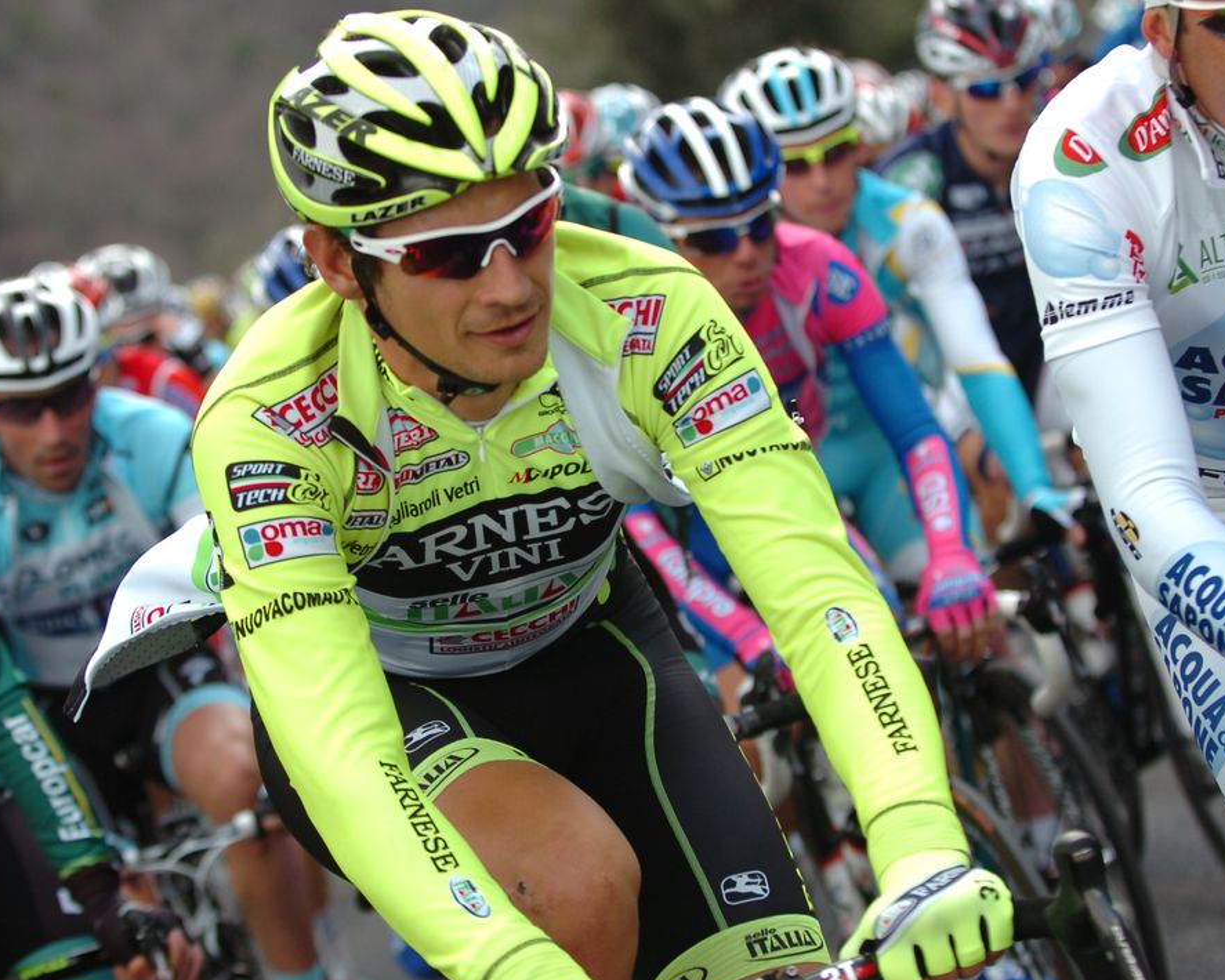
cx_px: 526
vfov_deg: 11.6
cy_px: 504
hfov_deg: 14.5
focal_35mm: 133
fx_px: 4823
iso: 400
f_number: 2.8
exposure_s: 1/500
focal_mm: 70
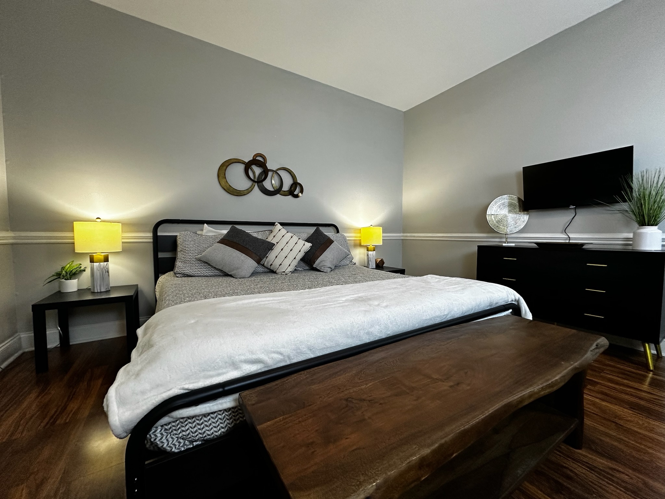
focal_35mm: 14
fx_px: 269
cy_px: 250
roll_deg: -1.5
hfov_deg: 102.1
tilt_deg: +1.7
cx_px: 332
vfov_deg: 85.7
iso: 200
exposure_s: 1/60
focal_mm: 2.22
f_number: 2.2
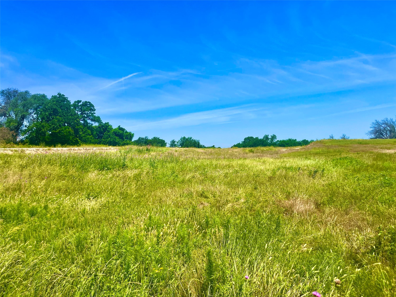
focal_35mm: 26
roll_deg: +1.5
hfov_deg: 67.3
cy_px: 148
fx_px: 297
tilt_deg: +0.6
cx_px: 198
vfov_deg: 53.1
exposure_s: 1/4484
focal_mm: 5.1
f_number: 1.6
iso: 50
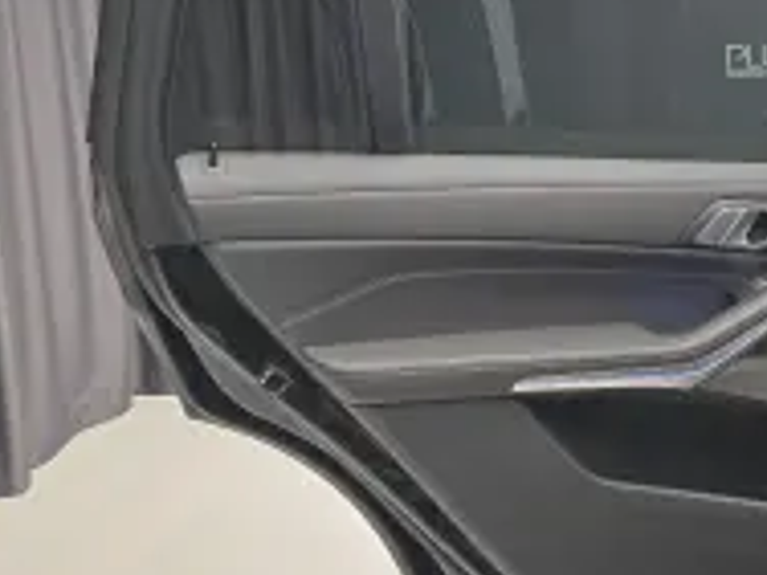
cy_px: 204
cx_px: 547
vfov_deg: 32.7
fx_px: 975
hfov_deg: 42.0
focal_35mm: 44
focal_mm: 6.3
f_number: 1.7
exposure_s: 1/120
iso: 320
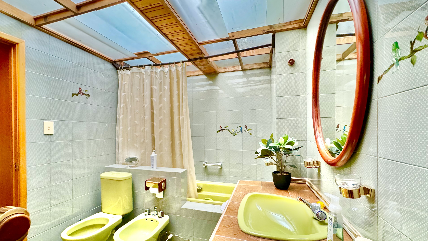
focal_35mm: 16
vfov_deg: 66.9
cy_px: 132
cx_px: 204
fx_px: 182
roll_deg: +0.9
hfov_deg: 99.3
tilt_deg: +0.3
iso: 320
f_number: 2.2
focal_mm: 2.22
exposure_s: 1/60
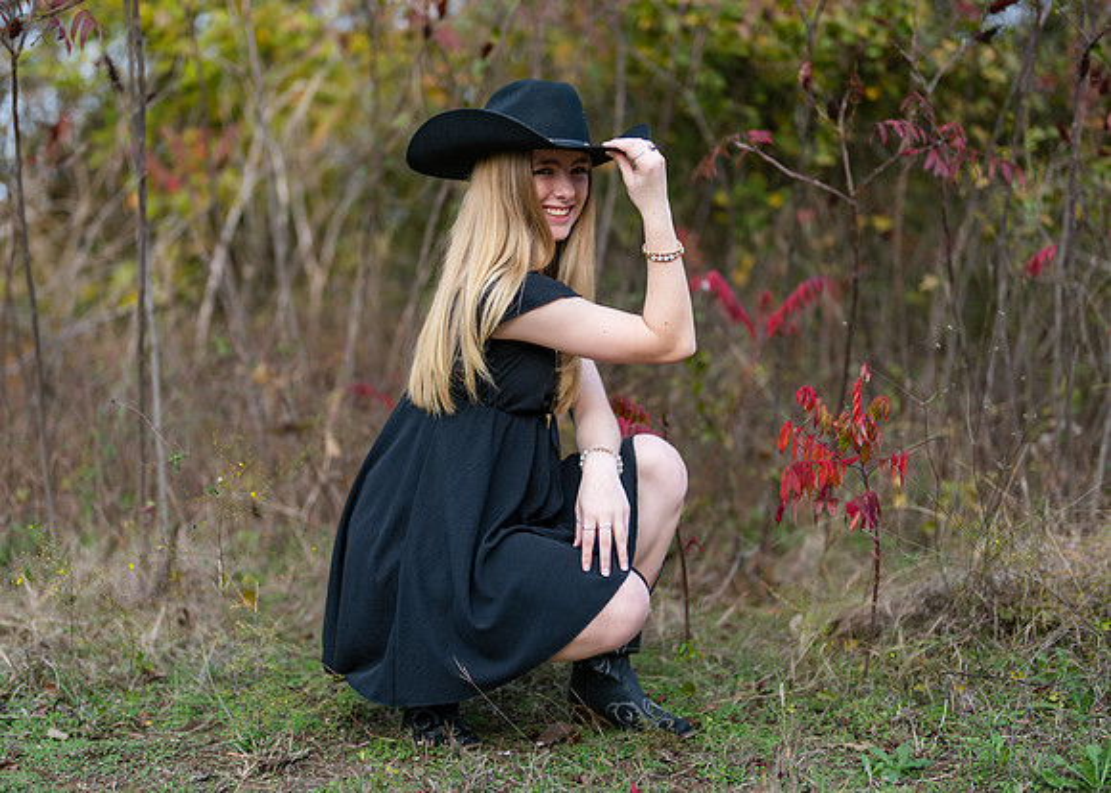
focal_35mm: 58
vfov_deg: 24.6
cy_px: 405
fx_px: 1822
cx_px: 539
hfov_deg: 33.9
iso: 100
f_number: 1.2
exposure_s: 1/2500
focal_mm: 50
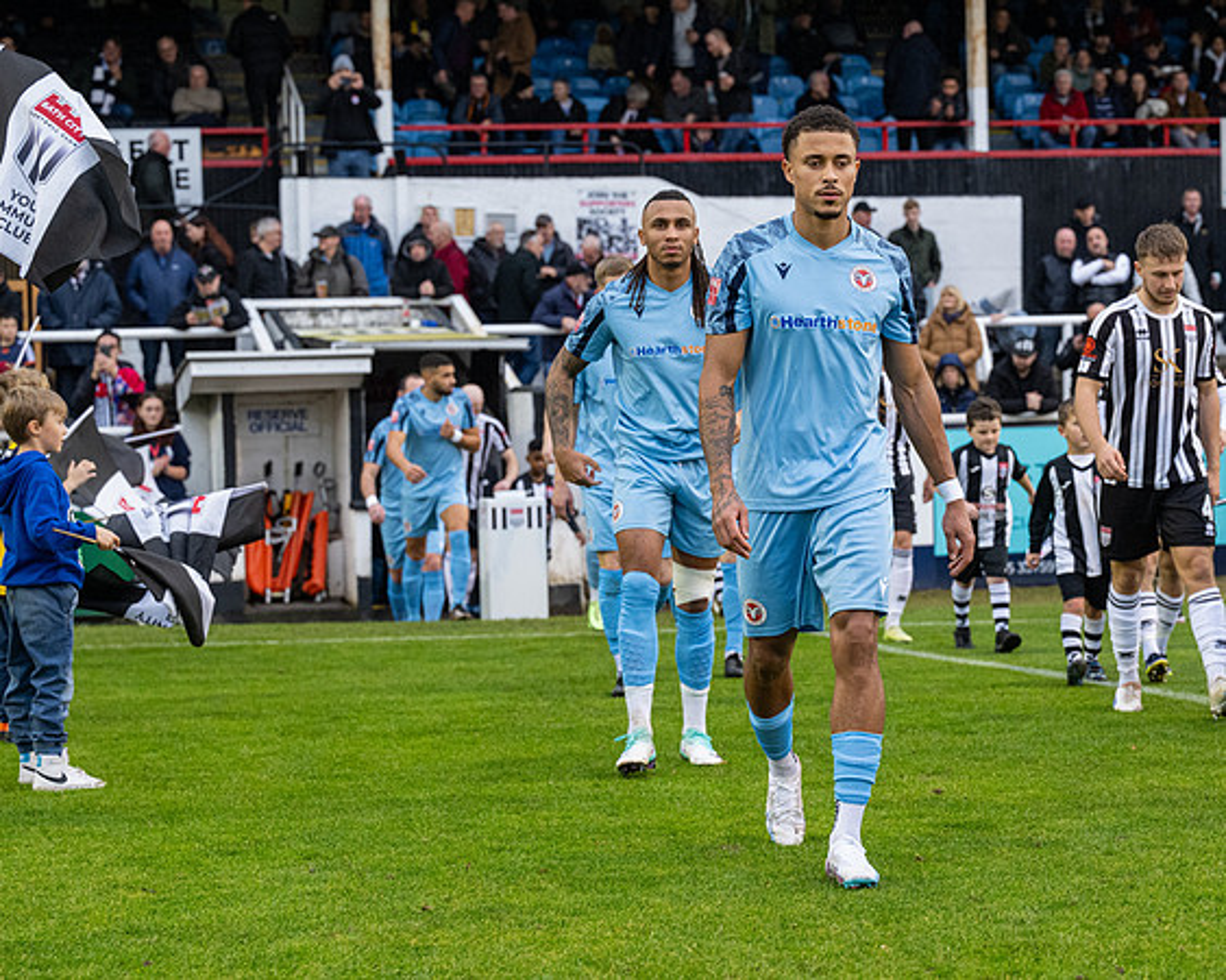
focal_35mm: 93
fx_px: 3383
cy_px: 549
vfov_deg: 16.5
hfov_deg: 20.5
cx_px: 768
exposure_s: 1/400
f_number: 4
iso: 2000
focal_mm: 70
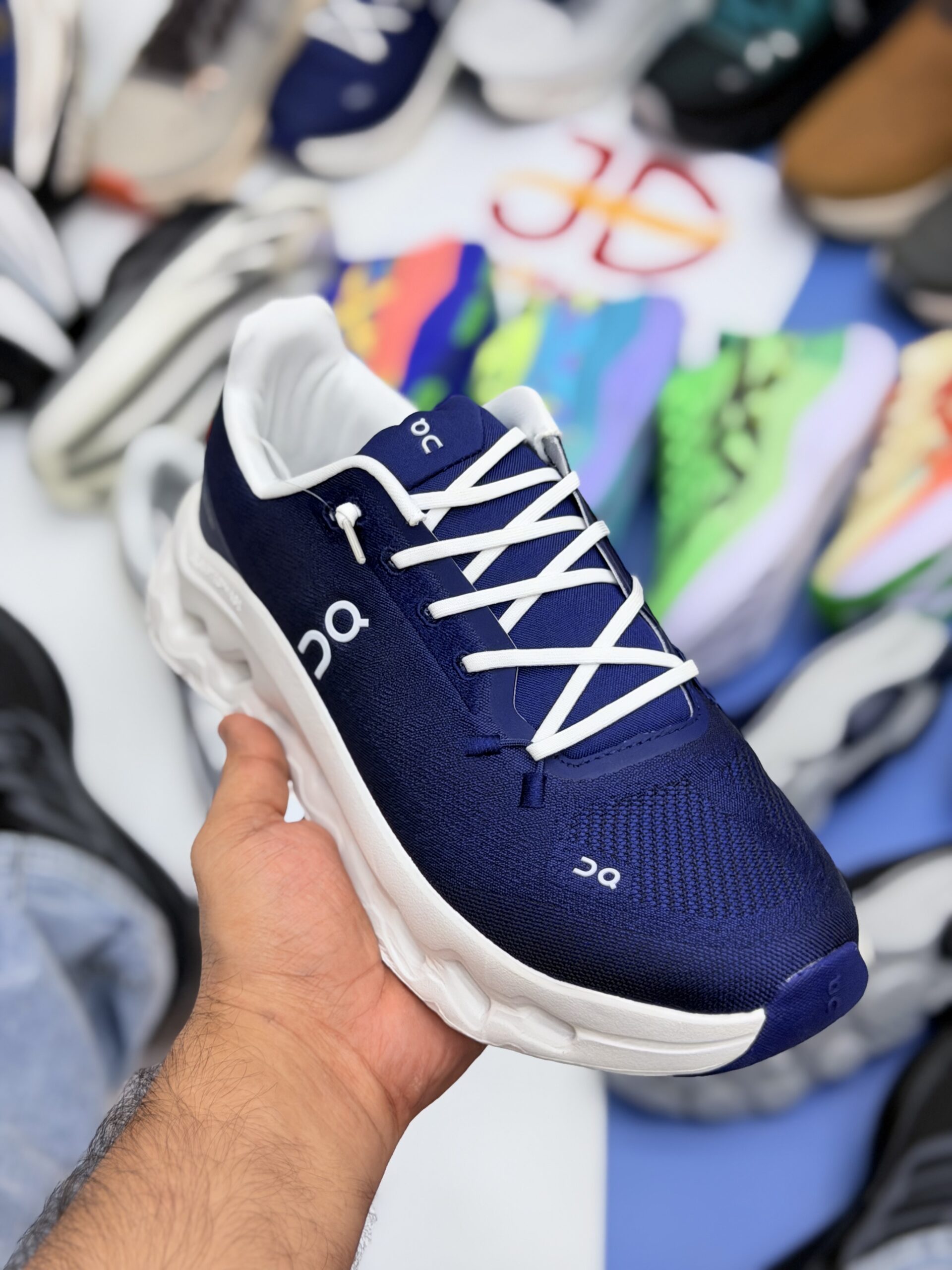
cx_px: 476
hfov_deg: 30.3
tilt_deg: -55.6
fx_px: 1760
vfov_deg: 39.7
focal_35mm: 48
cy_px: 635
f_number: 1.78
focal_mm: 6.76
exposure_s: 1/305
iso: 64
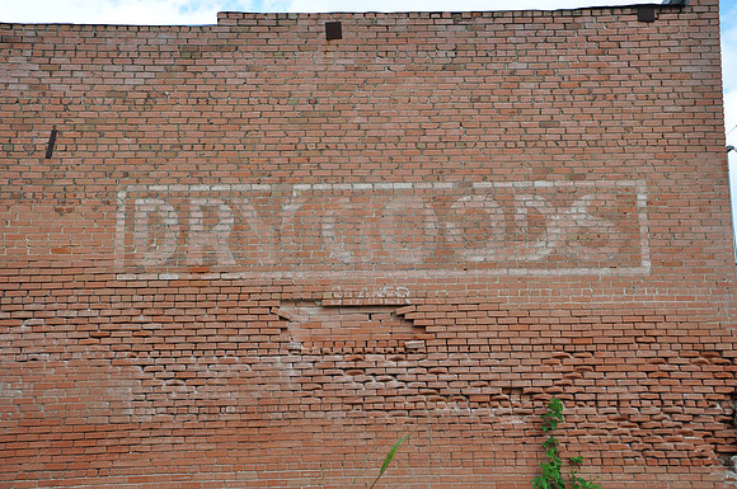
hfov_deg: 41.2
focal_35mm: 48
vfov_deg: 28.0
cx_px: 368
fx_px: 981
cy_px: 244
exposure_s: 1/200
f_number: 7.1
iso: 200
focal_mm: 32
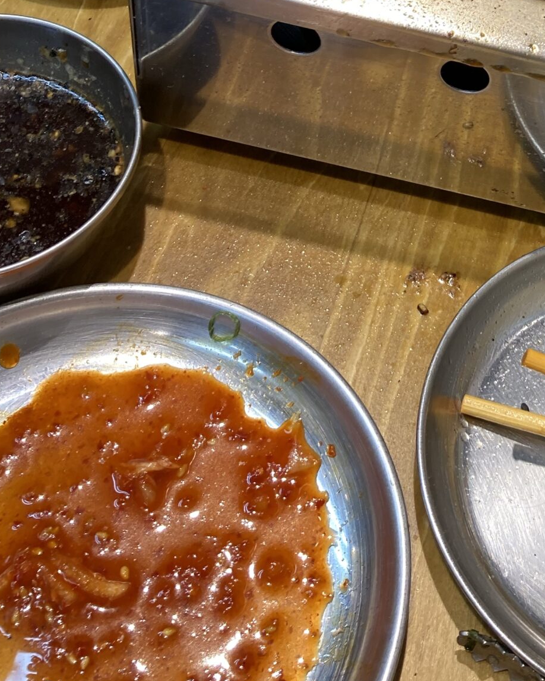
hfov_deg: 24.0
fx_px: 1230
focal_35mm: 61
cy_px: 2
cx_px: 533
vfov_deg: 29.0
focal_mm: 3.99
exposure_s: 1/50
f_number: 1.8
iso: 64
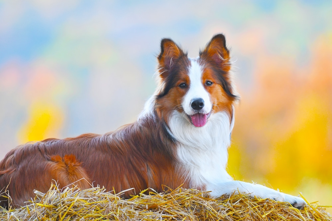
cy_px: 110
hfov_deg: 4.6
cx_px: 166
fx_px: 4145
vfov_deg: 3.0
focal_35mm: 450
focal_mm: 300
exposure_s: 1/400
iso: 250
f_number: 4.5
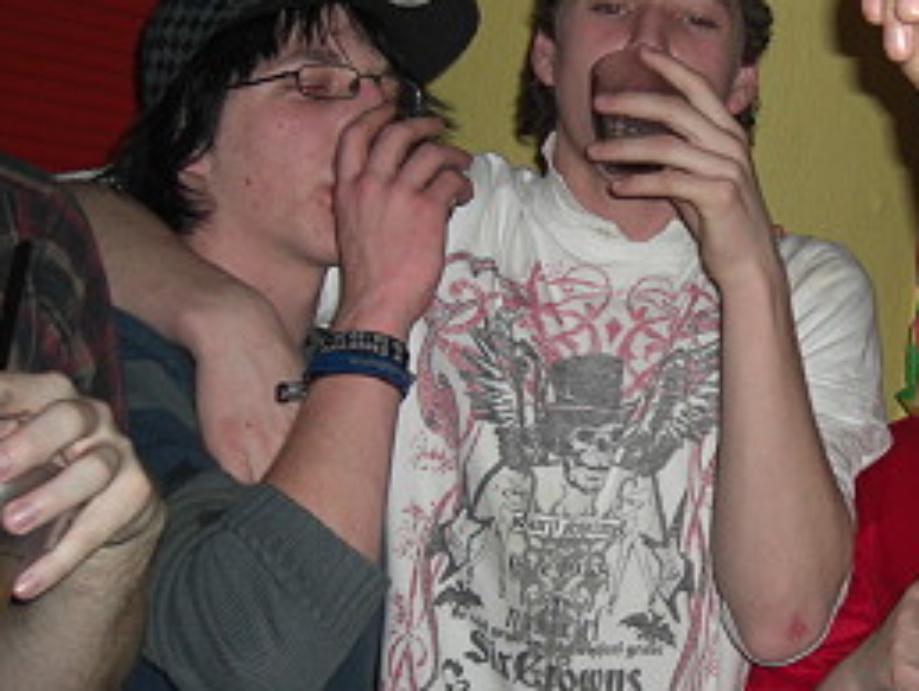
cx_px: 832
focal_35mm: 79
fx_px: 2099
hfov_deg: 24.0
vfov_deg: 18.7
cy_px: 397
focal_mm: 7.9
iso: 200
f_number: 2.8
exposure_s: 1/60
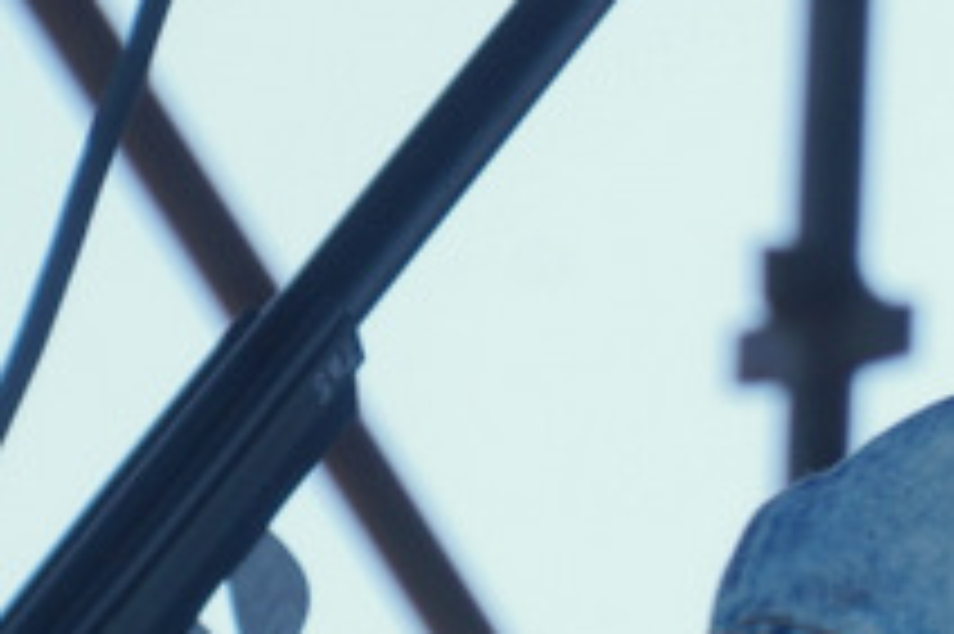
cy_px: 286
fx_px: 12975
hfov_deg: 4.2
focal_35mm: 490
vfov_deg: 2.8
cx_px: 1404
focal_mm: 108
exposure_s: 1/320
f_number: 7.1
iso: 200
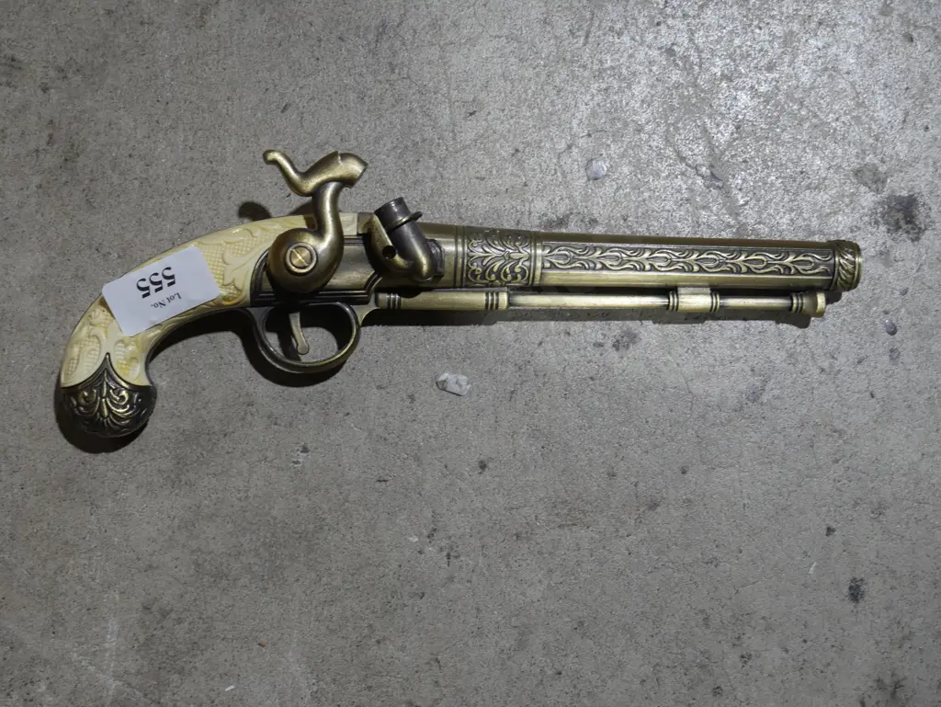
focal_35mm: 48
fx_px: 1305
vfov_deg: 30.3
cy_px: 354
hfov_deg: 39.6
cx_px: 470
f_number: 5.6
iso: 400
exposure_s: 1/60
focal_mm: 24
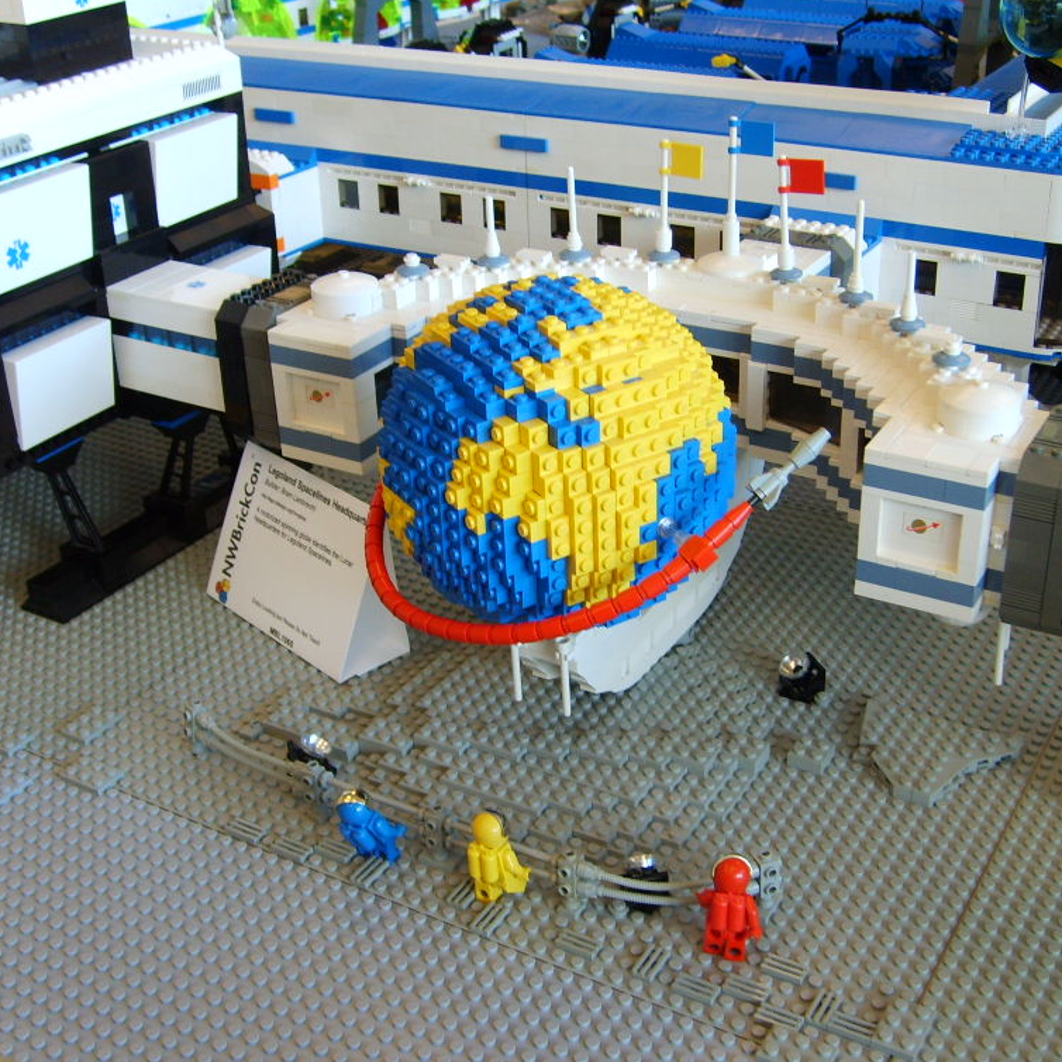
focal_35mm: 42
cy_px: 535
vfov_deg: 40.0
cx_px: 554
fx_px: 1458
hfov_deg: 40.0
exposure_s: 1/30
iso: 66
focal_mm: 5.8
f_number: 2.8
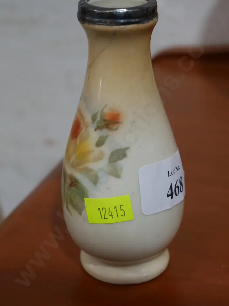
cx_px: 122
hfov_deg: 19.4
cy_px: 149
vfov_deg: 25.6
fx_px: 670
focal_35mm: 76
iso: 640
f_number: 5.4
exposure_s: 1/80
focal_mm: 34
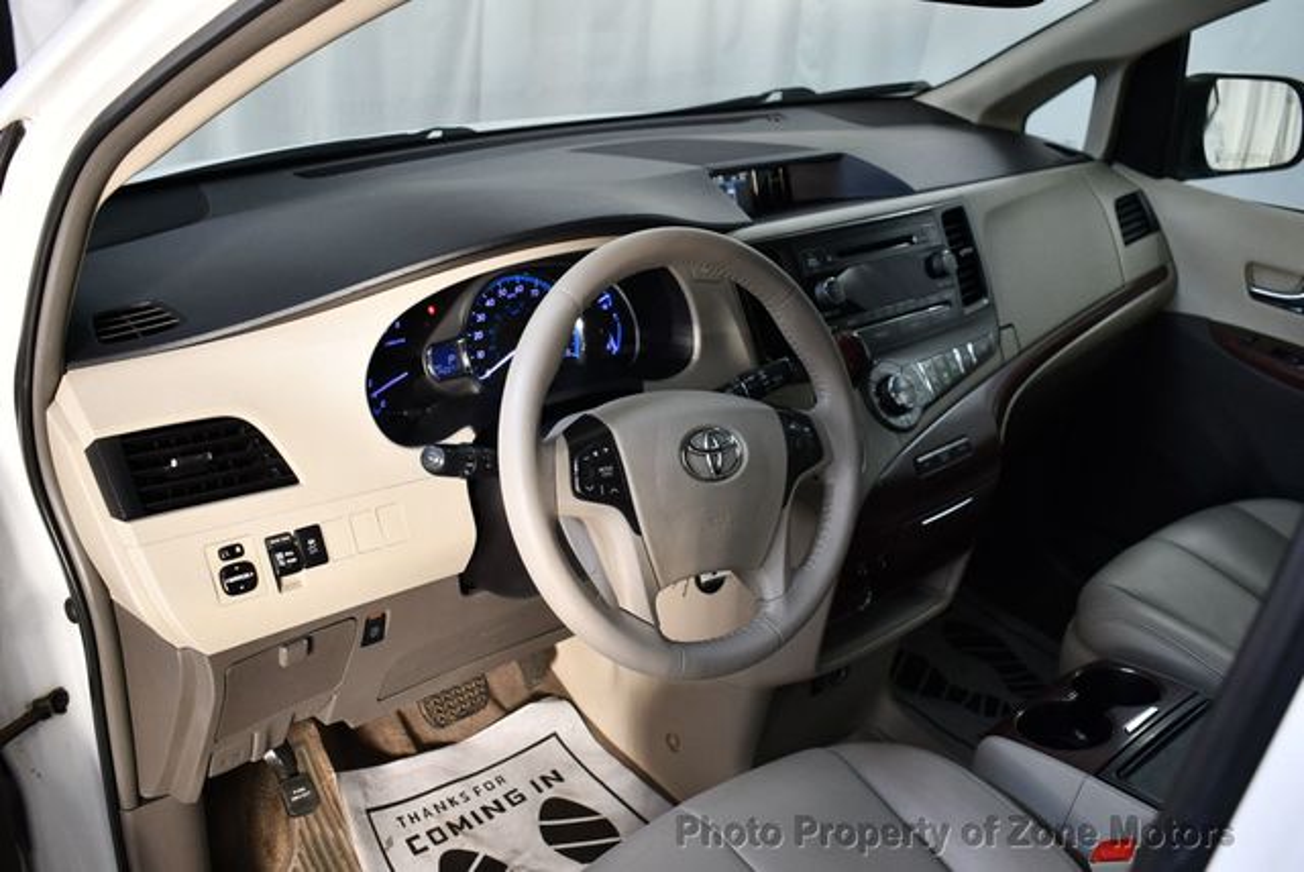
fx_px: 1305
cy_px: 436
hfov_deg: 53.1
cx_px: 652
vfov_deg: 36.9
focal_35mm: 36
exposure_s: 1/200
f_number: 3.5
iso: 800
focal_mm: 18
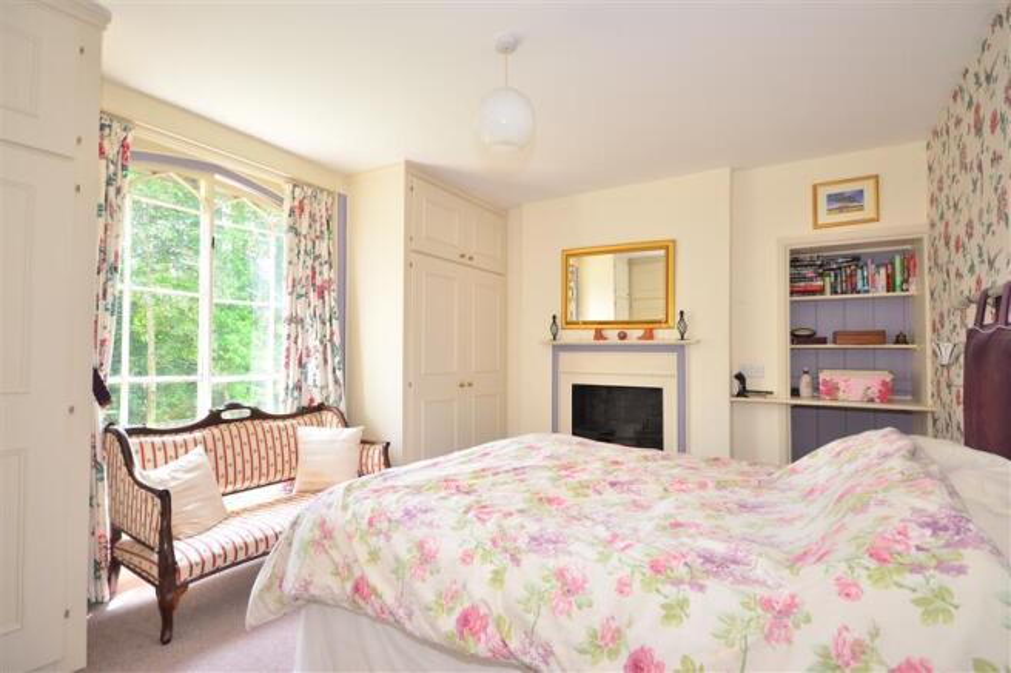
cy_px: 336
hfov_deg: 92.5
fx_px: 484
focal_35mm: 17
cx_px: 506
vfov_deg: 69.6
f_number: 5
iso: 200
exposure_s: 1/20
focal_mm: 11.5
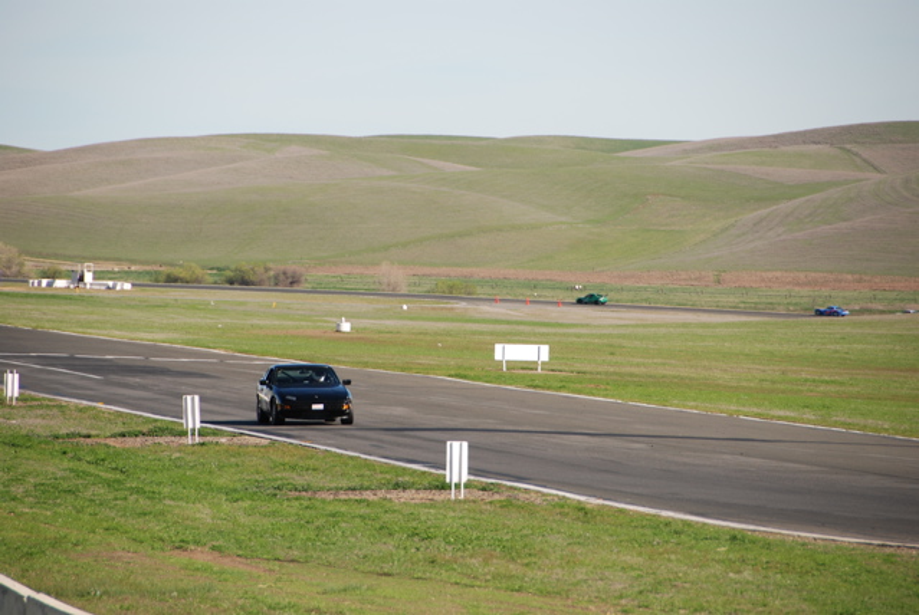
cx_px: 460
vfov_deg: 4.6
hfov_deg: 6.9
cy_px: 308
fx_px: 7669
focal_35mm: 300
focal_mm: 200
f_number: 5.6
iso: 200
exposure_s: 1/800
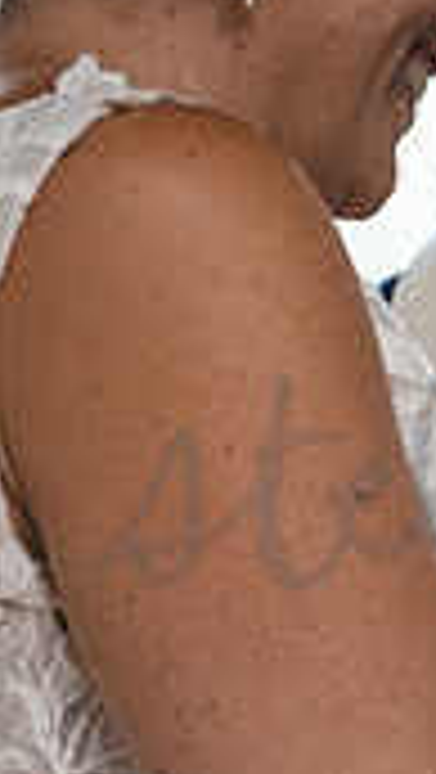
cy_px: 486
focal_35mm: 706
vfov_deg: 3.1
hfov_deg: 1.7
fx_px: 14482
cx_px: 1299
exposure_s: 1/160
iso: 1000
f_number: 6.3
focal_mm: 200
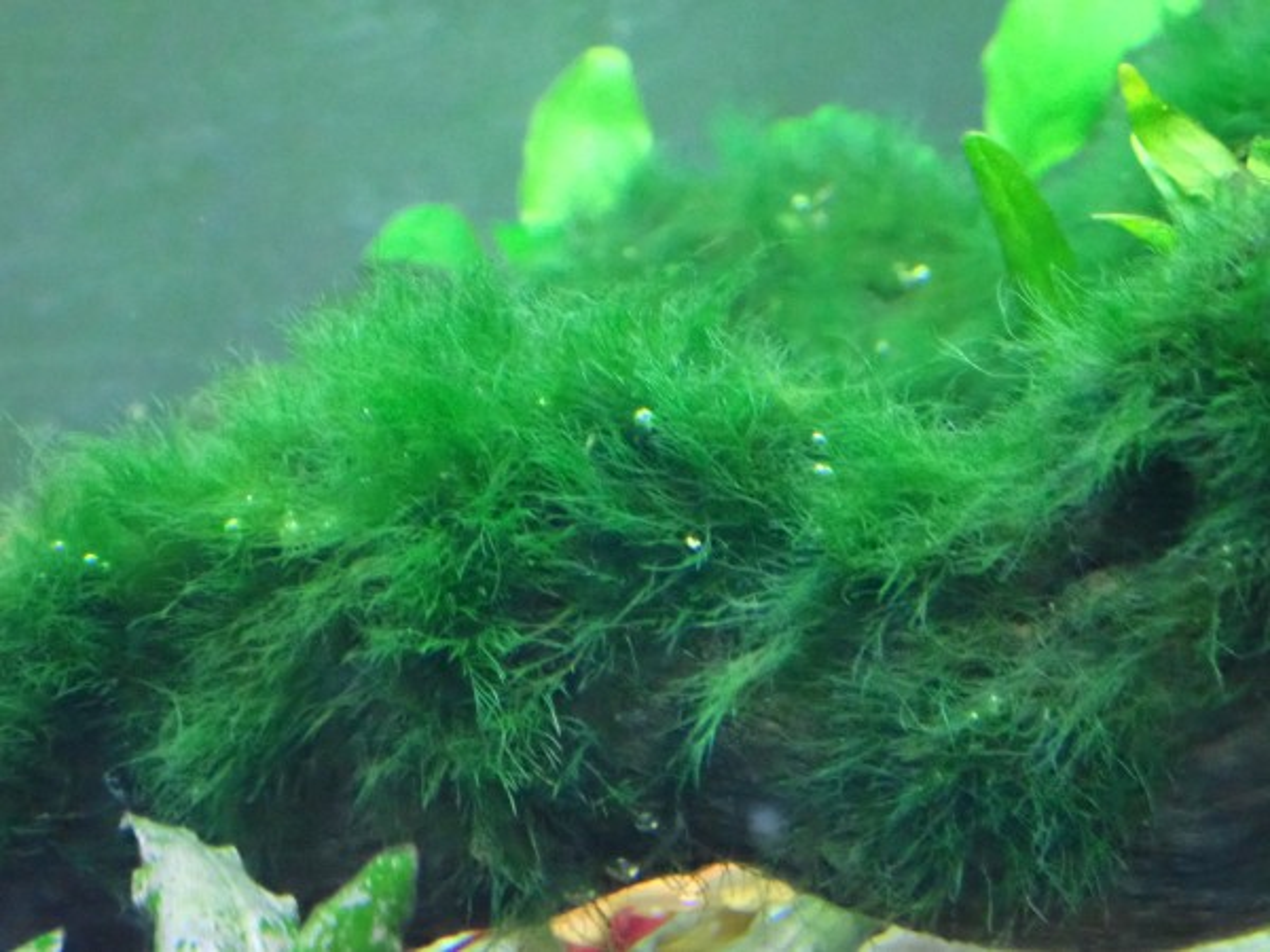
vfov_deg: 14.8
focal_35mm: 100
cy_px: 476
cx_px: 635
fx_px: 3669
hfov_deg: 19.6
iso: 4000
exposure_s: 1/25
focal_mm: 18
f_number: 4.9
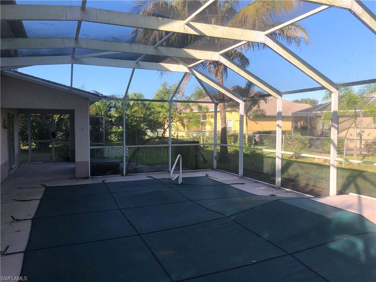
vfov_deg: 49.7
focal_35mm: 28
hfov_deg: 63.4
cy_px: 141
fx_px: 304
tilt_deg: -3.7
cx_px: 188
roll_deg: +0.2
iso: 20
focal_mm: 3.99
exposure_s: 1/759
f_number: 1.8
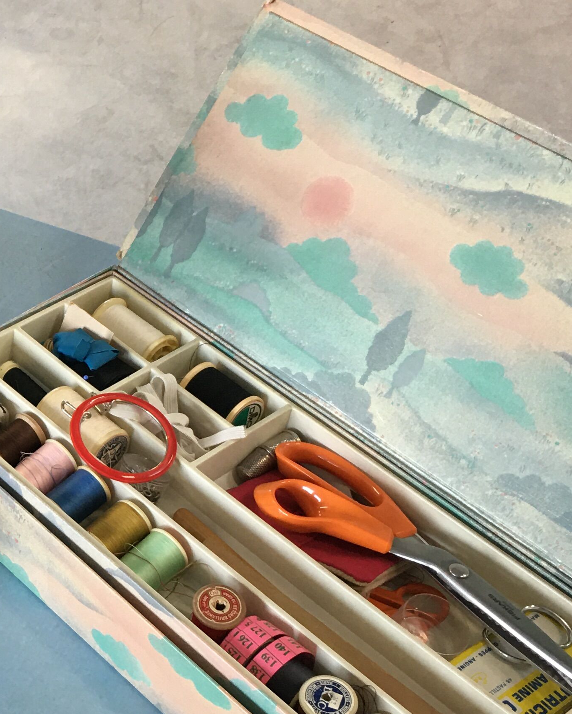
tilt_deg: -42.6
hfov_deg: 21.3
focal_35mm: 67
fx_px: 1417
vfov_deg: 28.3
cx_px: -106
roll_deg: +0.6
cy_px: 406
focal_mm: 4.15
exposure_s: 1/17
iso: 40
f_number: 2.2
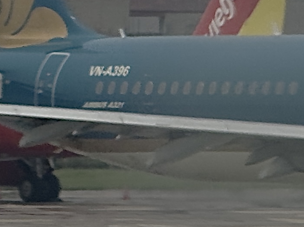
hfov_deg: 3.6
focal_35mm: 550
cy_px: 84
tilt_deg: +1.2
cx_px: 483
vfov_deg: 2.7
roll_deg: +0.0
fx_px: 4828
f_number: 2.8
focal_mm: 15.66
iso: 50
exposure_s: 1/2933
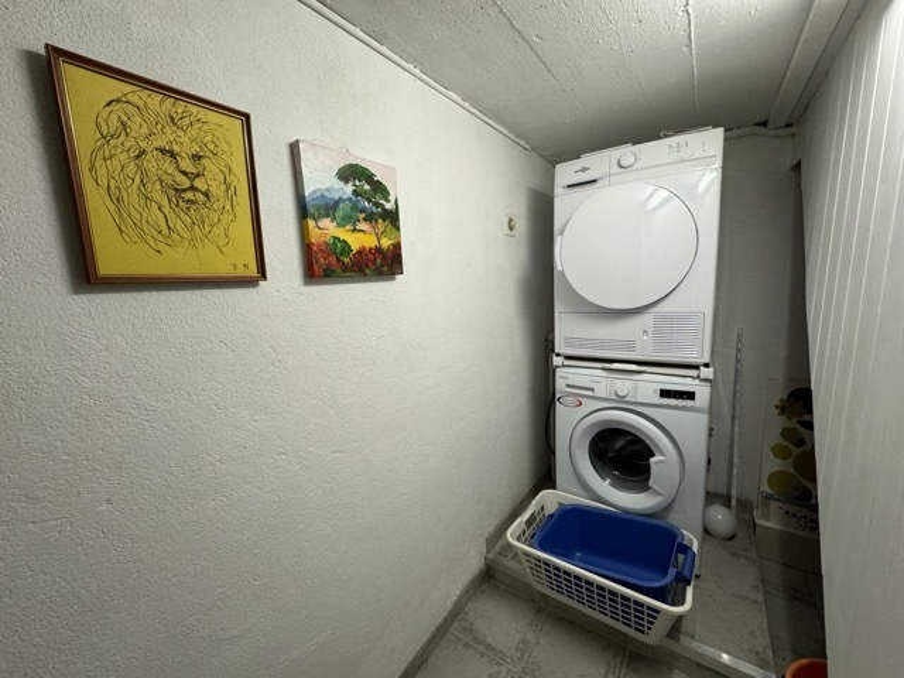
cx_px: 452
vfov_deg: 85.7
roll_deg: +2.6
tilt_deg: -8.6
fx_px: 366
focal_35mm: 14
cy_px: 339
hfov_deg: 102.1
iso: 250
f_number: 2.2
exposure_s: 1/100
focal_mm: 2.22
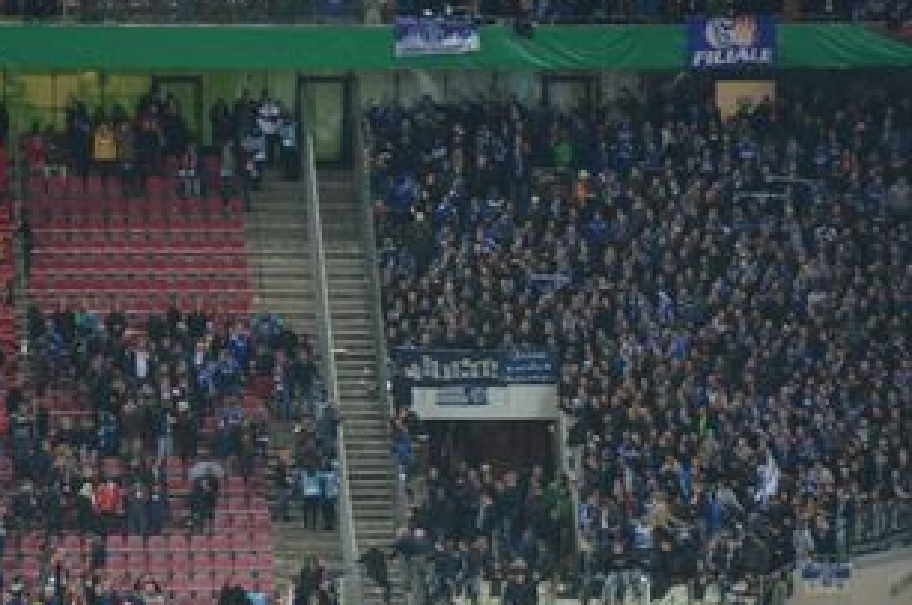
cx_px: 379
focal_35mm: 293
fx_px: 7409
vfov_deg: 4.7
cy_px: 446
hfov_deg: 7.0
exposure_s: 1/125
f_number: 5.6
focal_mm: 105
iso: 1600
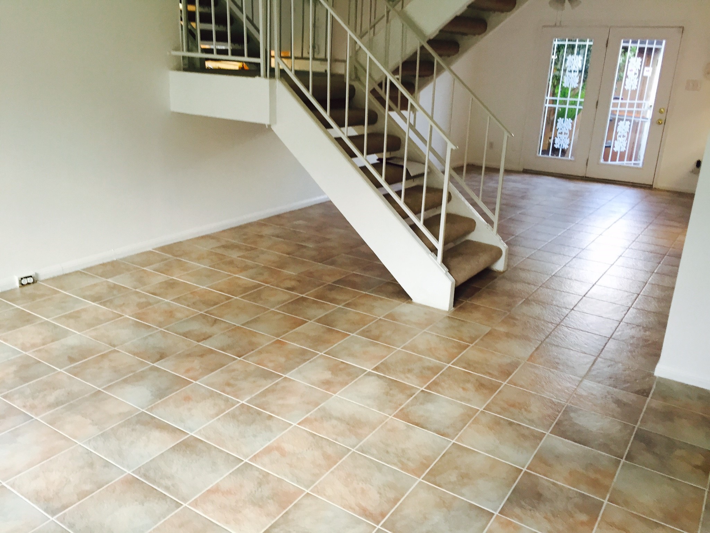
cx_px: 355
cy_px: 266
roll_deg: -4.9
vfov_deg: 48.2
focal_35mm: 29
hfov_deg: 61.7
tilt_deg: -22.4
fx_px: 595
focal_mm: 4.15
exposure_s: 1/30
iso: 64
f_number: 2.2
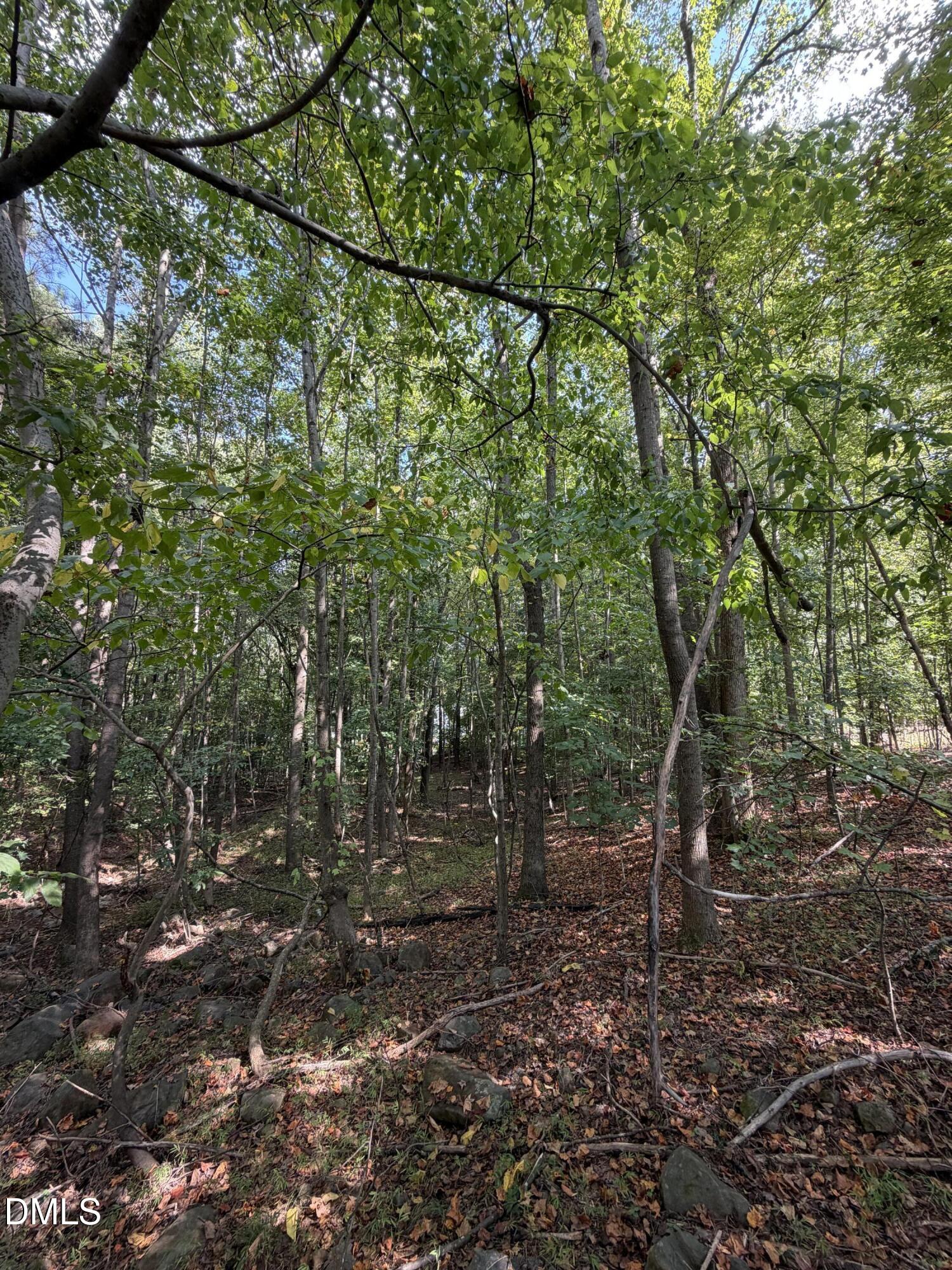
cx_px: 476
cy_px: 635
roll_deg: +0.1
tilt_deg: +10.5
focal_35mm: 14
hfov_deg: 85.7
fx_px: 513
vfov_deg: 102.1
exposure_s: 1/121
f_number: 2.2
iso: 100
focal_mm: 2.22
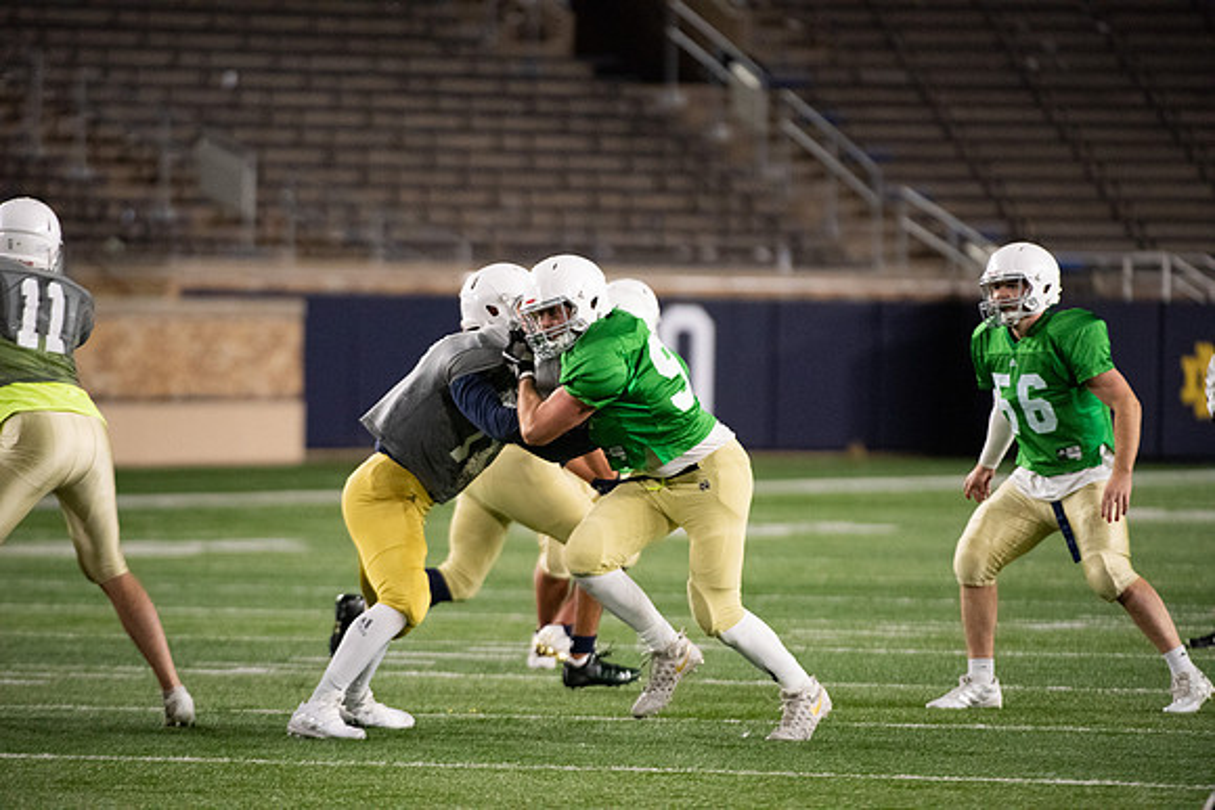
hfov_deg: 5.4
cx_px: 608
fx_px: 12827
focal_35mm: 380
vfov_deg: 3.6
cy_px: 405
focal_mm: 380
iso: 6400
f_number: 4.5
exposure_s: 1/500
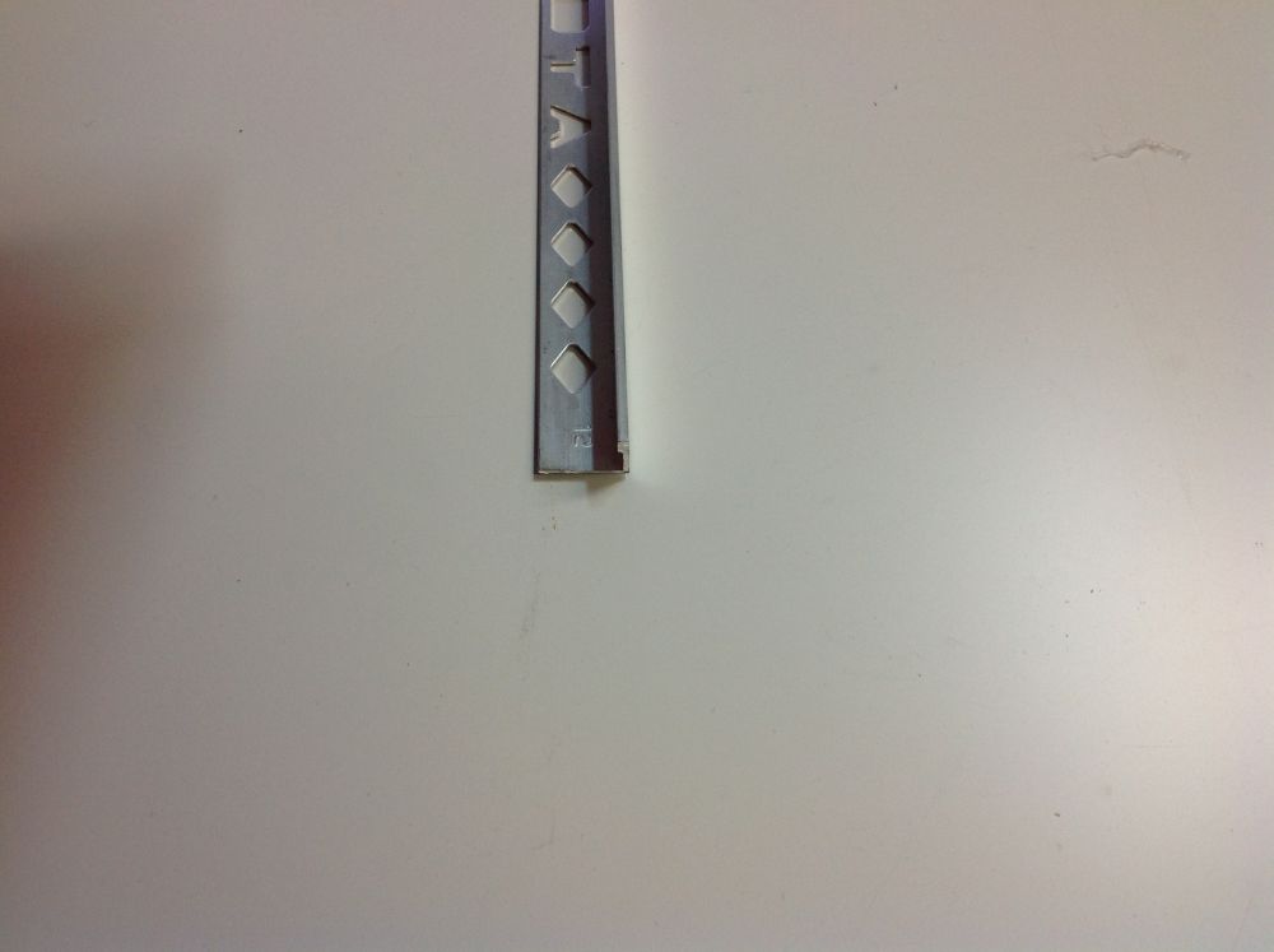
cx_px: 637
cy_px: 476
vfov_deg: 40.6
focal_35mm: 35
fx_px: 1286
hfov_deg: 52.7
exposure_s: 1/50
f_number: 2.4
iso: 80
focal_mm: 4.28
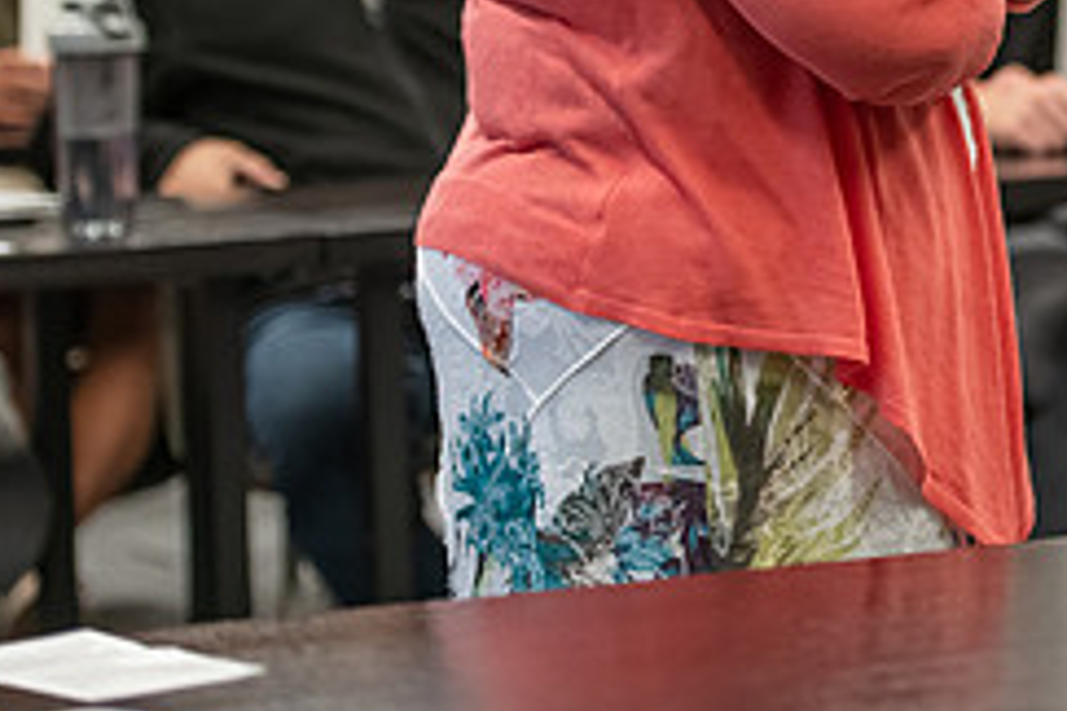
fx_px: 5661
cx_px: 1001
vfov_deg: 7.1
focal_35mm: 191
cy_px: -99
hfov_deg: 10.7
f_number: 2.8
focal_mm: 80
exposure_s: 1/200
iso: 1250
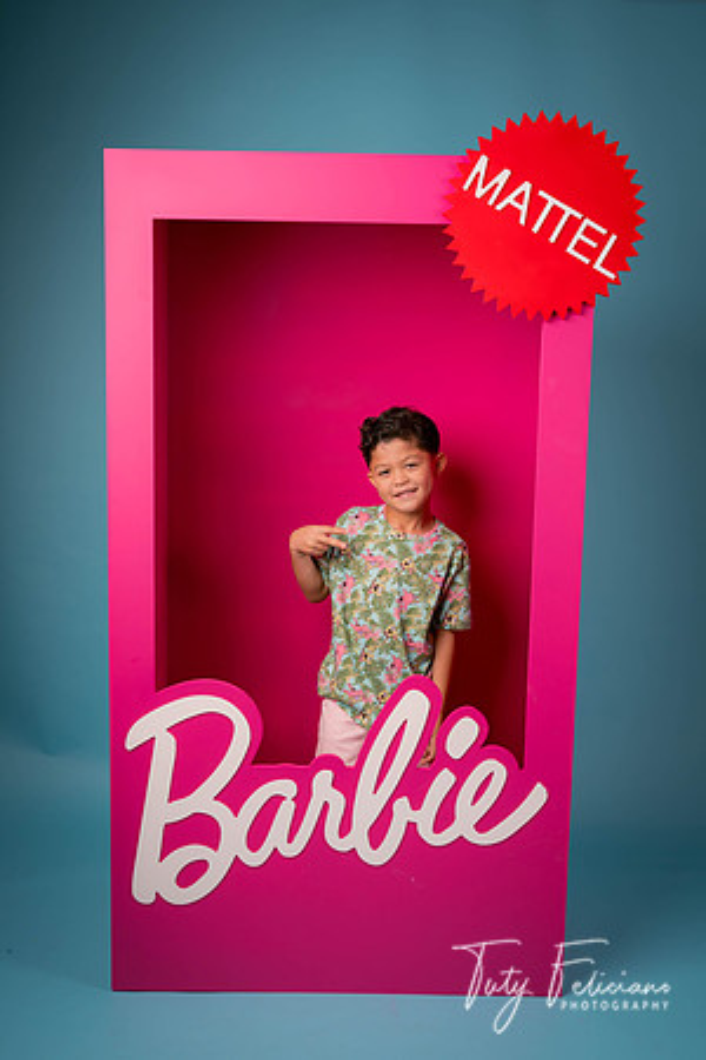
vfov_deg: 51.9
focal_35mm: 37
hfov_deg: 35.9
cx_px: 353
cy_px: 530
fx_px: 1088
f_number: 7.1
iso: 125
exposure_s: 1/160
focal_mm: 37
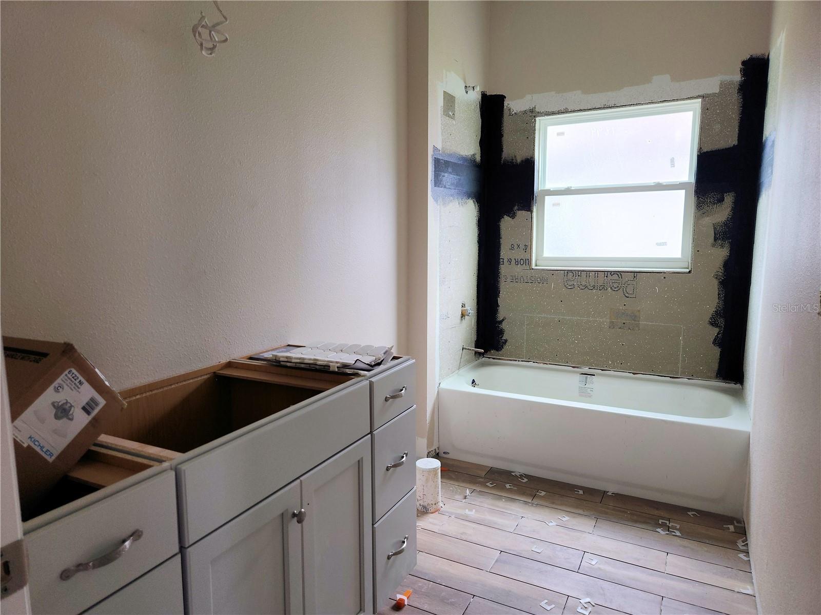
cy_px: 308
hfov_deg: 73.9
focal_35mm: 23
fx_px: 545
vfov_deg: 58.9
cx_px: 410
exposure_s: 1/60
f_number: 1.8
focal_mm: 5.4
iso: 50
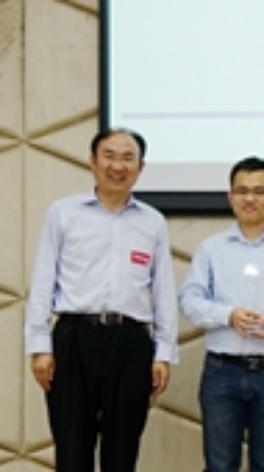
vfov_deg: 17.2
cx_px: 447
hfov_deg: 9.3
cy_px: 305
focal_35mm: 125
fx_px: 1563
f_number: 5
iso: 1000
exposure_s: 1/60
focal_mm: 30
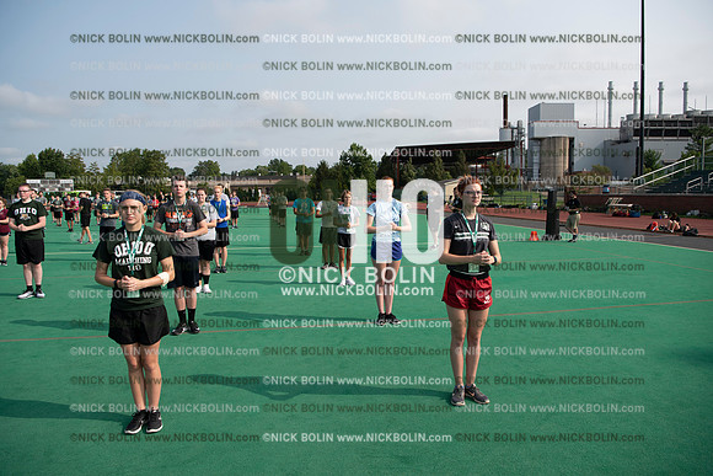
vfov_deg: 53.2
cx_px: 356
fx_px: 475
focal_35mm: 24
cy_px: 238
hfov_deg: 73.7
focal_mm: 24
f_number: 5.6
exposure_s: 1/640
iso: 125
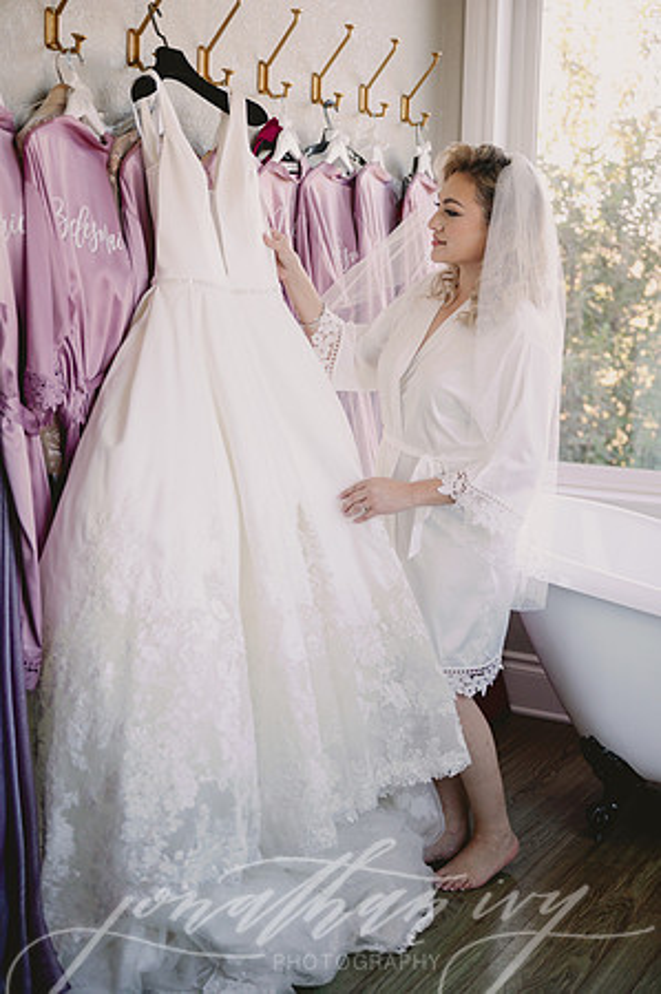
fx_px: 1297
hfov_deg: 28.6
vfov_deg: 42.0
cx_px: 330
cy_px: 497
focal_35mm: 47
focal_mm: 47
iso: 1250
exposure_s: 1/1250
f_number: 2.8
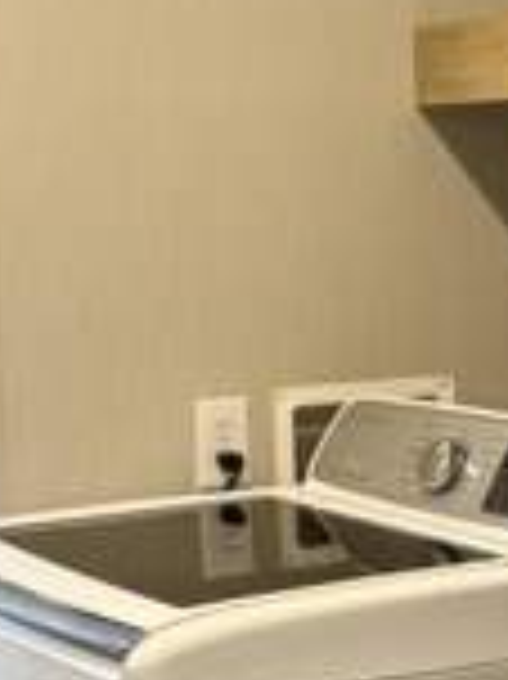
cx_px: 432
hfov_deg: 14.4
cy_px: 513
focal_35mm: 102
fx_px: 1999
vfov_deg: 19.1
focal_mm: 6.76
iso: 160
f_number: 1.78
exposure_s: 1/60
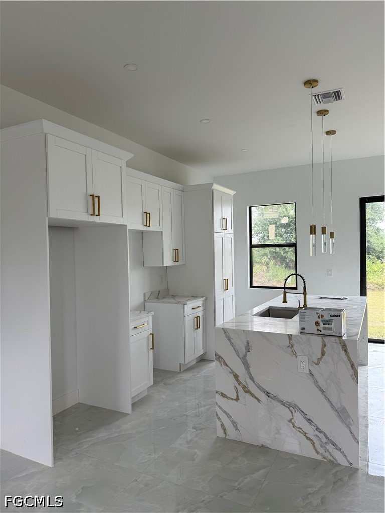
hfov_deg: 56.8
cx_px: 192
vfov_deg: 71.6
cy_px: 256
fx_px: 356
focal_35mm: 24
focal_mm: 6.76
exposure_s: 1/270
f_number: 1.78
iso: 64
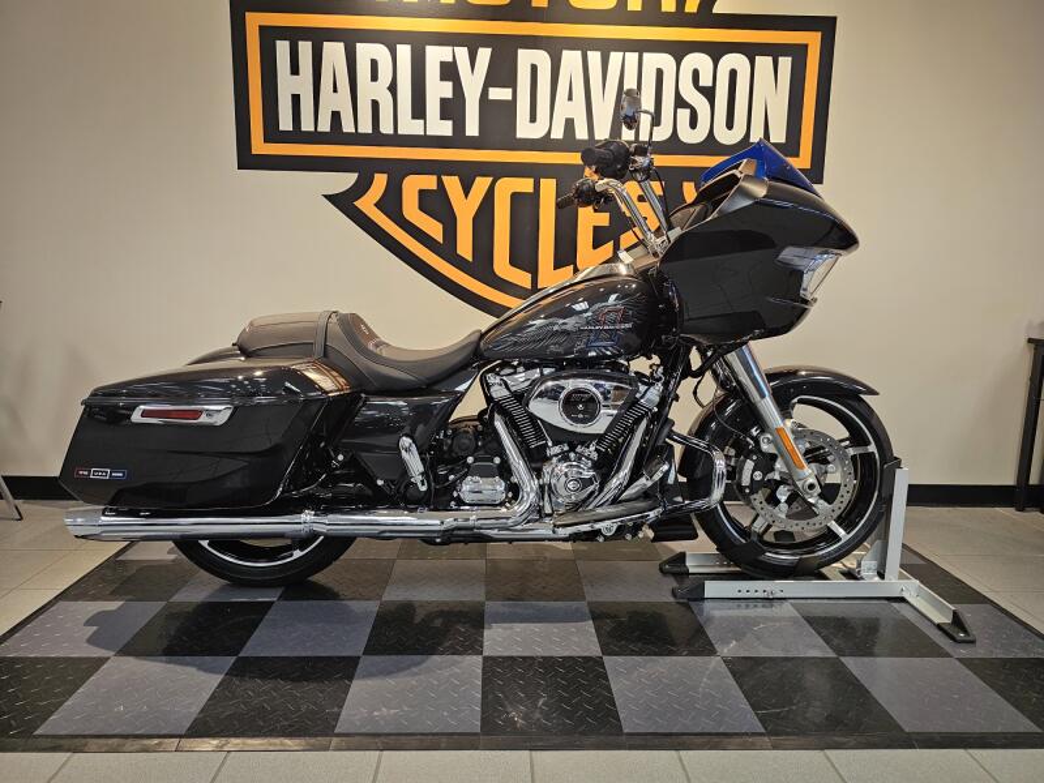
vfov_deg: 58.9
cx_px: 522
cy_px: 392
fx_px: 694
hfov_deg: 73.9
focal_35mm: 23
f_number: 1.7
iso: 320
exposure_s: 1/120
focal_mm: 6.3
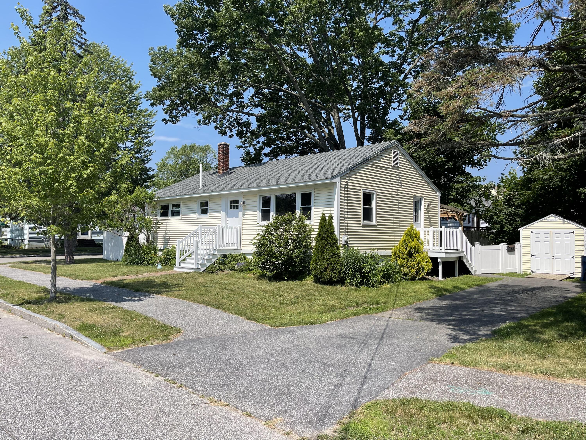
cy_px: 220
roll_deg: +0.1
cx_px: 293
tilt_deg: +0.3
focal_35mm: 25
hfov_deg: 69.4
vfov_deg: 54.9
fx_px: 423
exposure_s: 1/3165
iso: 32
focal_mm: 5.1
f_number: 1.6
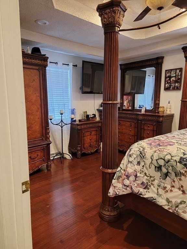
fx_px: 173
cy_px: 124
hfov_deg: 56.8
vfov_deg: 71.6
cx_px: 94
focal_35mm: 24
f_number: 1.8
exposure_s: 1/39
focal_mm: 6.7
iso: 200
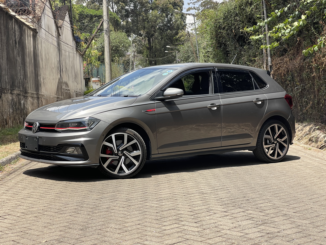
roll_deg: +2.4
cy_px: 122
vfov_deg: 22.9
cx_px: 163
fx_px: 603
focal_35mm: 64
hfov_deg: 30.3
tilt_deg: -0.6
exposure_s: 1/573
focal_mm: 7.5
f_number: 2.2
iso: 20
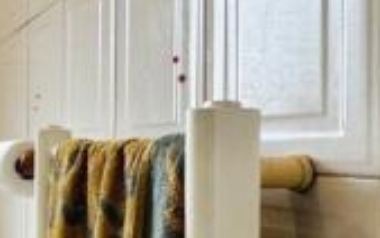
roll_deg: -1.4
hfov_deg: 26.3
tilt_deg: -2.4
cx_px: -214
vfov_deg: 24.9
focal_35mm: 51
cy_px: 196
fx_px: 529
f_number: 2.2
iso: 160
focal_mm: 2.22
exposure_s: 1/100
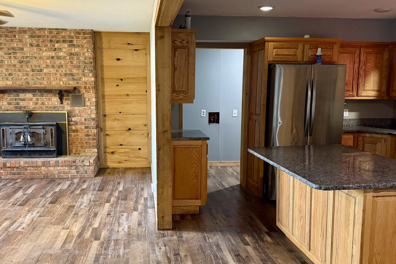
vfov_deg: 37.8
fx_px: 385
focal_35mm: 35
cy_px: 145
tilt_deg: -8.2
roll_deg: +0.0
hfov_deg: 54.3
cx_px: 175
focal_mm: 6.76
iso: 640
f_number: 1.78
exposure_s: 1/60
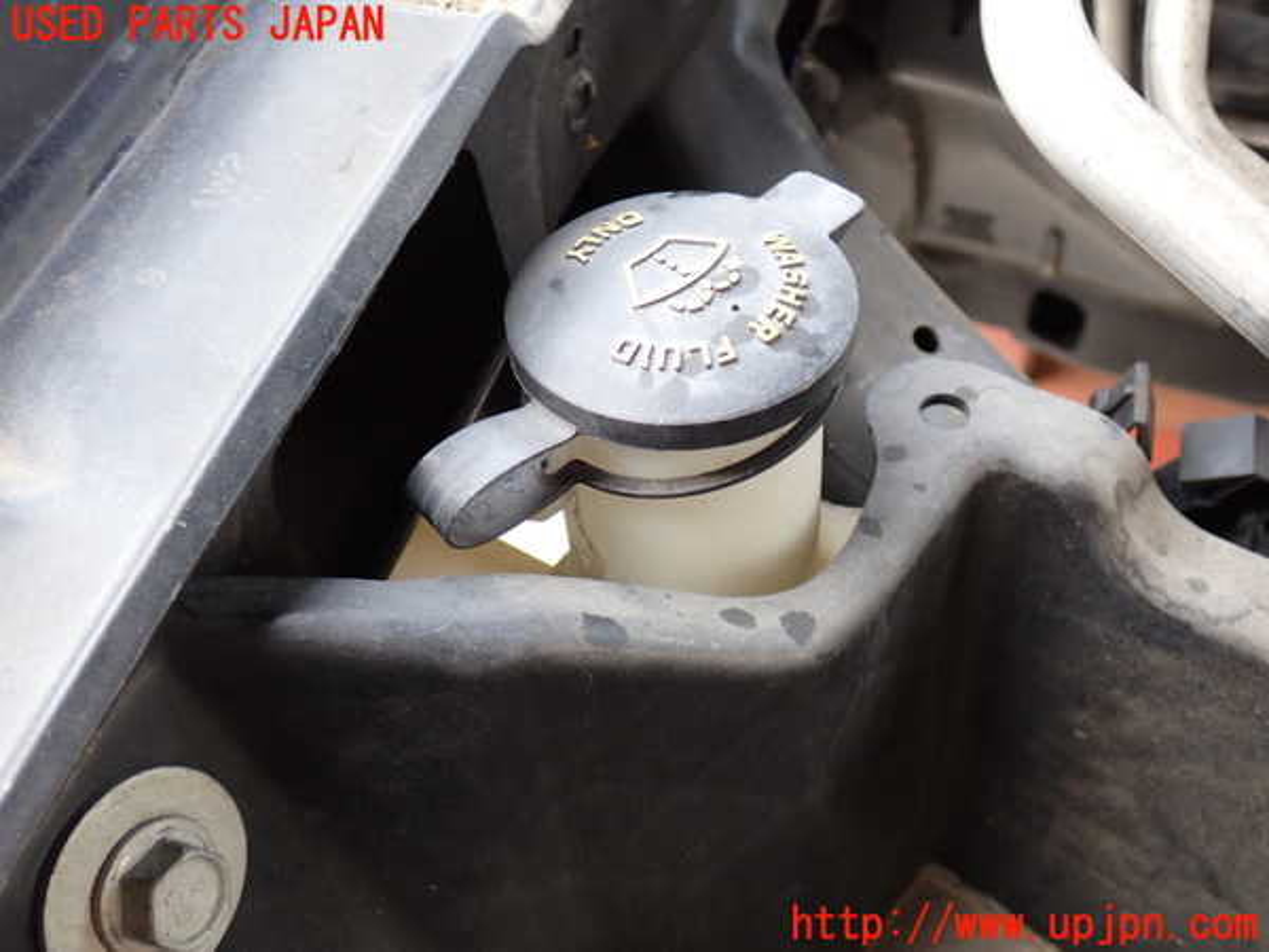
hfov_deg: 49.0
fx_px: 1393
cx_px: 634
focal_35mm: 38
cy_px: 476
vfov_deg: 37.7
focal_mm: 6.83
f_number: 2.7
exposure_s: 1/50
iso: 200
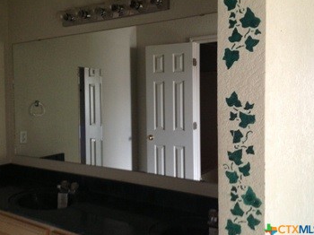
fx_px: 363
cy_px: 112
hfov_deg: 46.8
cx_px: 151
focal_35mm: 40
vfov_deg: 35.9
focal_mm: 4.28
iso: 200
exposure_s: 1/15
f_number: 2.4
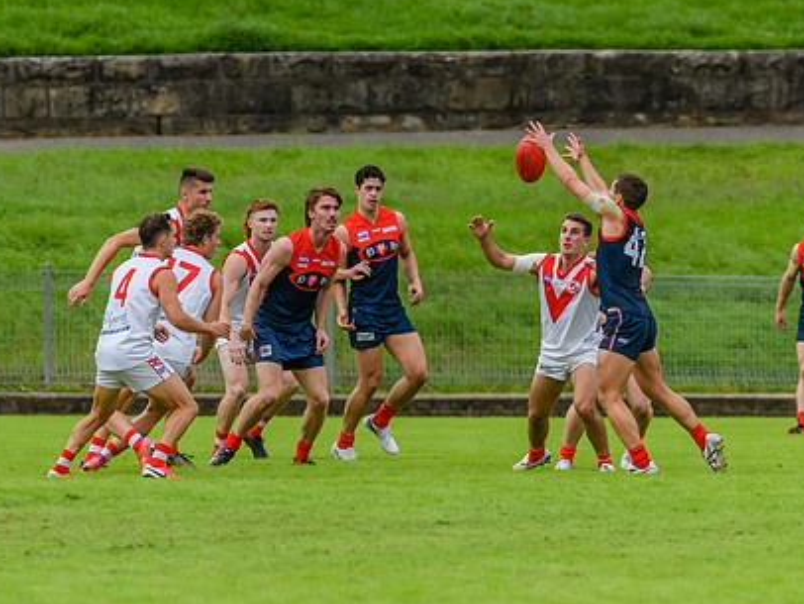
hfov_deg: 3.0
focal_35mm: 670
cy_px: 212
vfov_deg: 2.2
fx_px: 15571
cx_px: 284
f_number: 5.6
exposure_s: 1/2500
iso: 800
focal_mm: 420
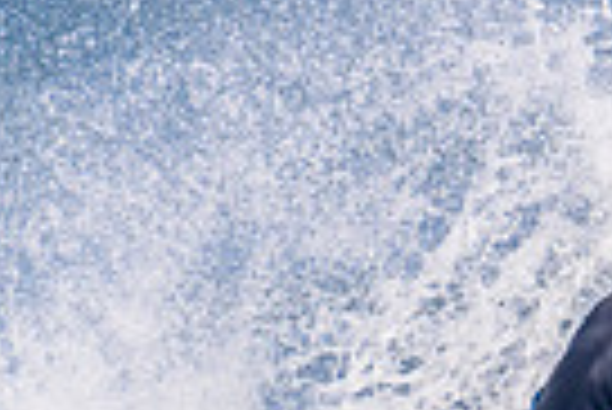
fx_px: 51020
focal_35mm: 2998
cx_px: 801
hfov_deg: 0.7
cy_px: 621
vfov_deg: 0.5
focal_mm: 600
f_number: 11
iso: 900
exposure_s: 1/2000
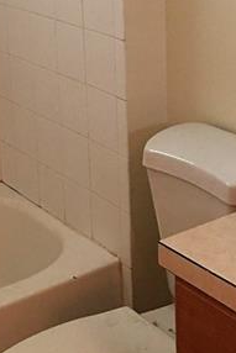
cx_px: 266
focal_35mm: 81
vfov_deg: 24.6
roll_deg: +0.3
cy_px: 70
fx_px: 795
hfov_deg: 16.3
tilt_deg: -13.8
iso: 80
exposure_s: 1/10
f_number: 2.2
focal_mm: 4.15
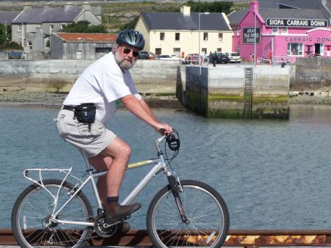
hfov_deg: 14.0
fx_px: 1348
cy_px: 138
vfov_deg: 10.5
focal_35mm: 141
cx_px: 133
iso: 80
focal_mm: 19.4
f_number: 4.5
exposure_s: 1/800
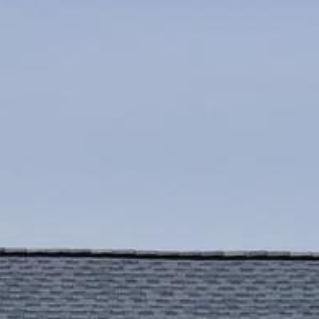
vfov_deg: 3.9
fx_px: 4692
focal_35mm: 450
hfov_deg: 3.9
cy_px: 534
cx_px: -70
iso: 320
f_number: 8
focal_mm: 48
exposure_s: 1/2000
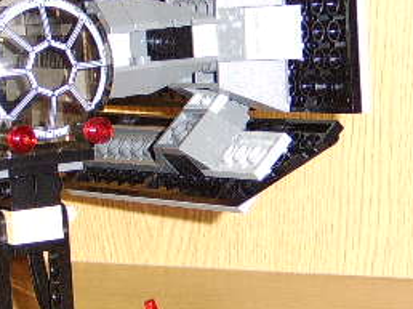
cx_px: 13
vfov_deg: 9.6
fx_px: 1836
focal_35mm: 154
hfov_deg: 12.7
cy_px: 122
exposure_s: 1/60
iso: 400
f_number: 4
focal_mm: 16.25
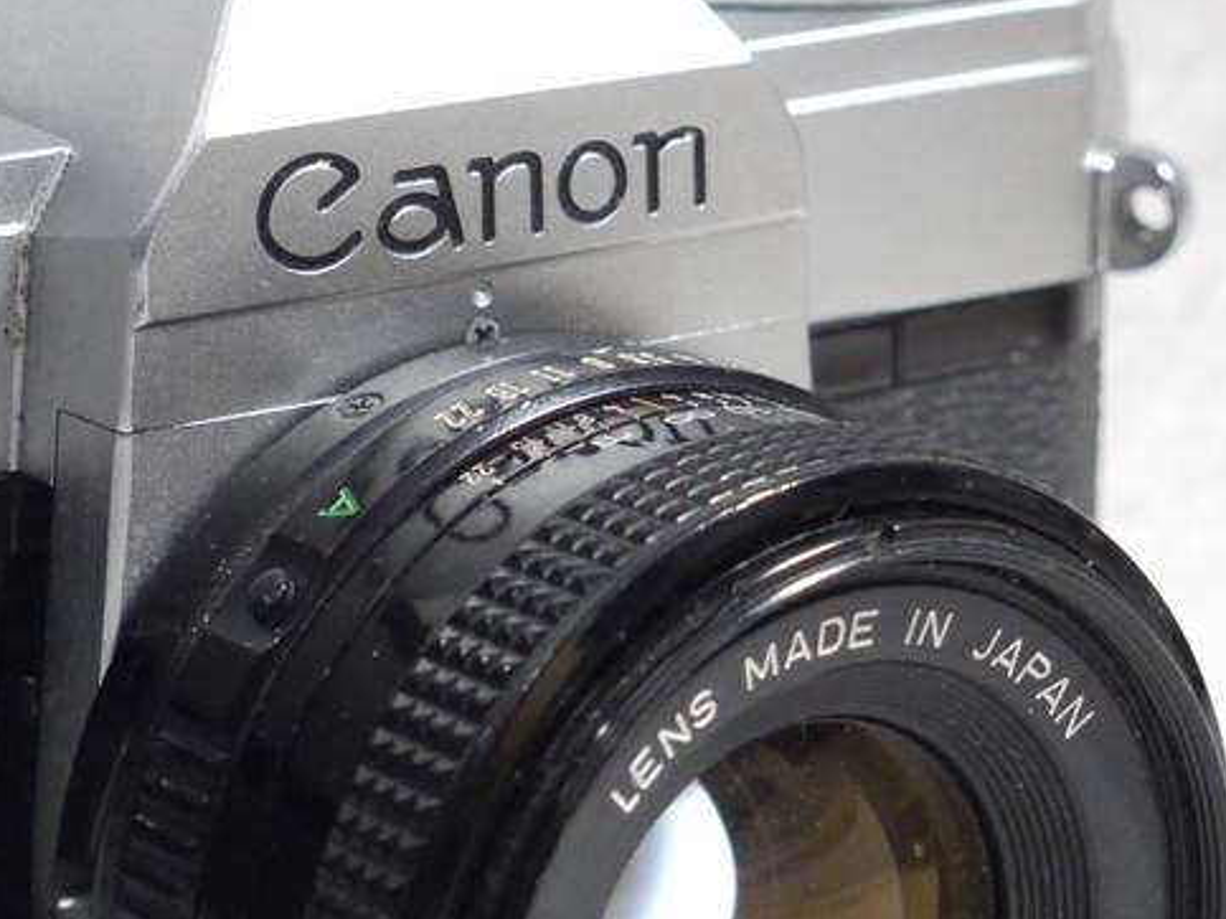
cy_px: 726
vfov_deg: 9.0
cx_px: 170
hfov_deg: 12.0
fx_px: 5807
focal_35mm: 164
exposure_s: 1/8
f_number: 6.3
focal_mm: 33
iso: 800
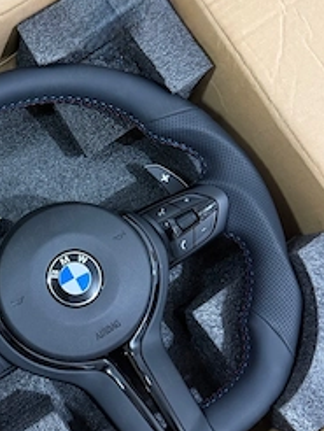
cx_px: 70
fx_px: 486
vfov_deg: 47.5
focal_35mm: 39
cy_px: 261
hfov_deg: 35.8
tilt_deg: -75.6
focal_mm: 6.76
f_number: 1.78
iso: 640
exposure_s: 1/54
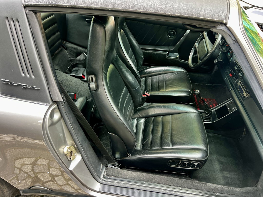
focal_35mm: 26
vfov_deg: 53.1
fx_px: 198
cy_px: 98
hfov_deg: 67.3
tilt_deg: -40.5
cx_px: 132
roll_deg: -6.5
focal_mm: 5.7
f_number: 1.5
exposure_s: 1/121
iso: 125
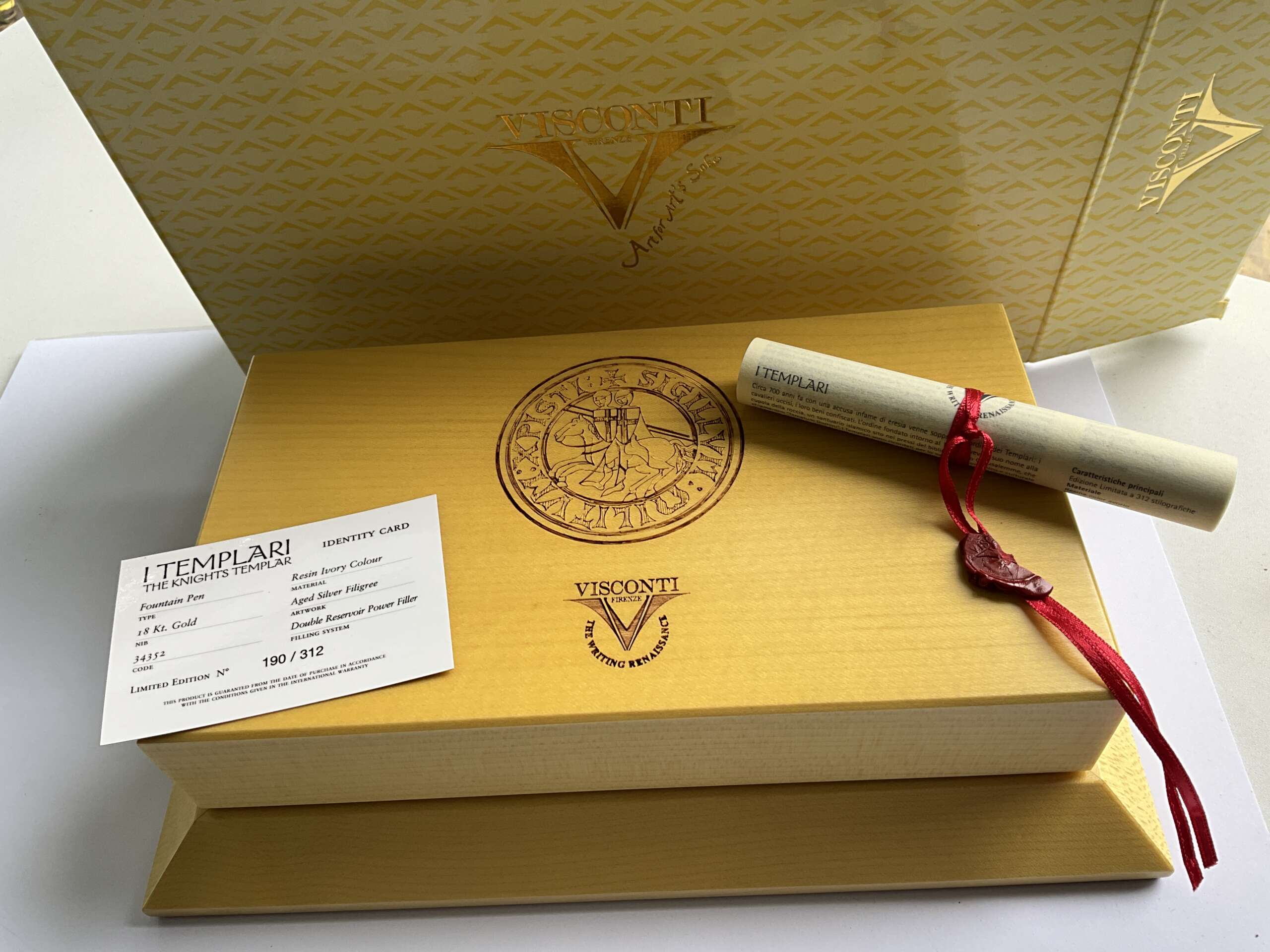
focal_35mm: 29
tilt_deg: -51.8
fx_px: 1064
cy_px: 476
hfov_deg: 61.7
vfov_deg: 48.2
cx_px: 635
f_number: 1.8
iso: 20
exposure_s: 1/122
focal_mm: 3
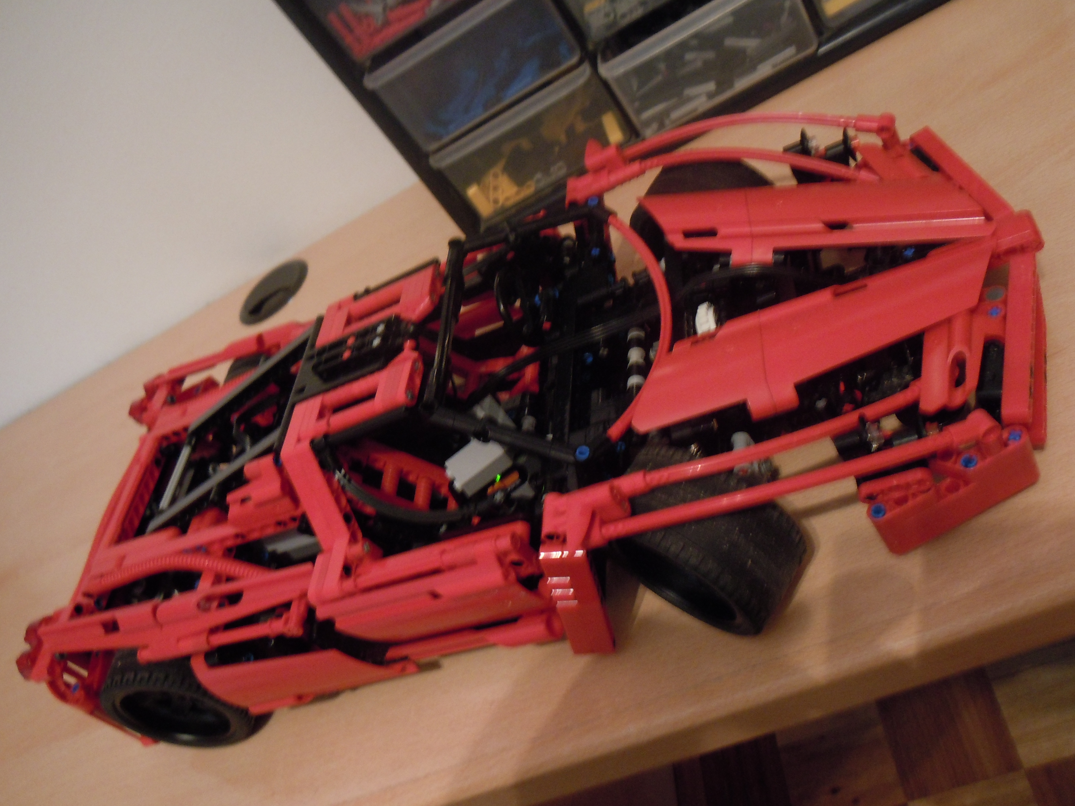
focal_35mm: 30
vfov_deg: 46.8
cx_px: 538
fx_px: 932
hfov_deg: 60.0
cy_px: 403
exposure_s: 1/6
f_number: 3.5
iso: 400
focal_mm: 5.4
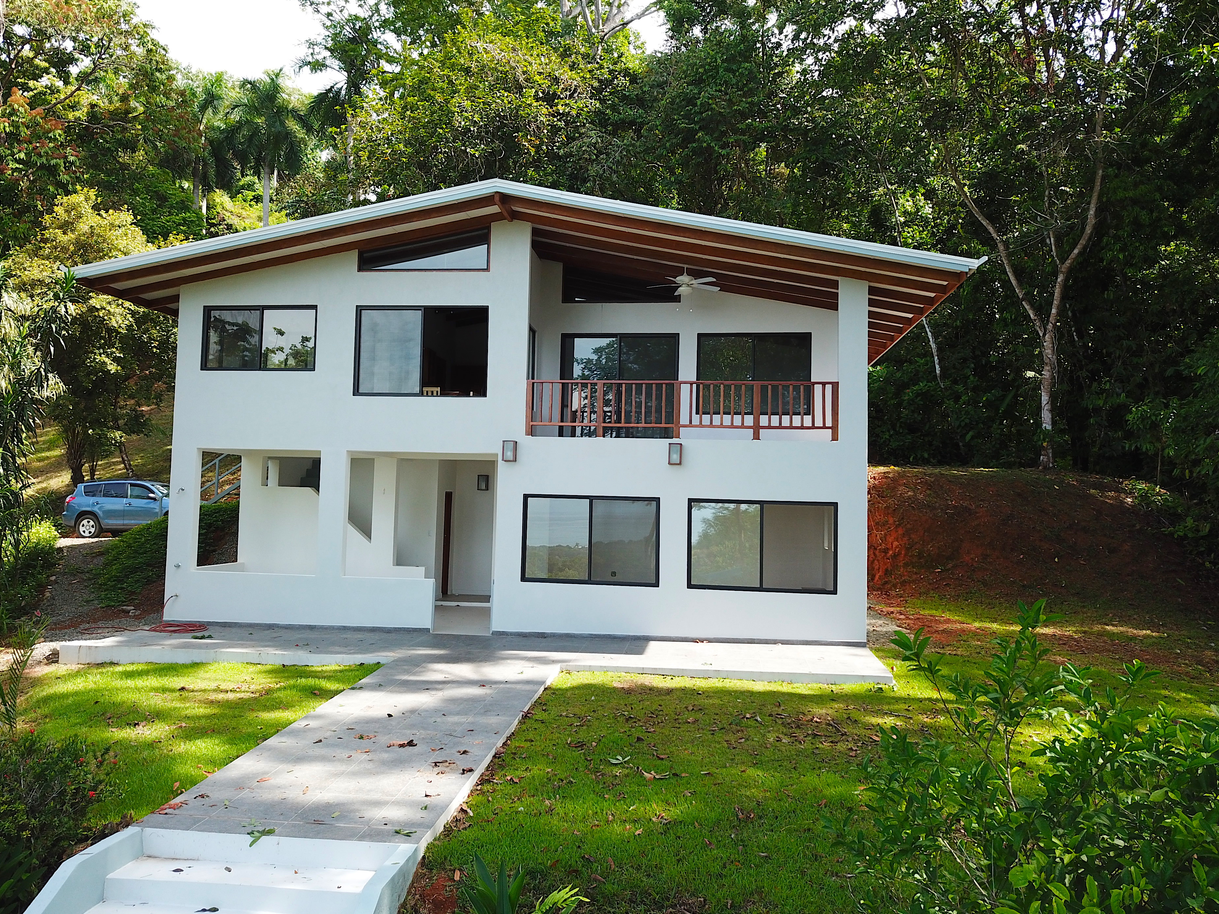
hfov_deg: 63.4
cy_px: 427
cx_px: 579
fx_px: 986
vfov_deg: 49.7
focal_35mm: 28
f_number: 2.2
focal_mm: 4.73
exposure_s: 1/295
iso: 100
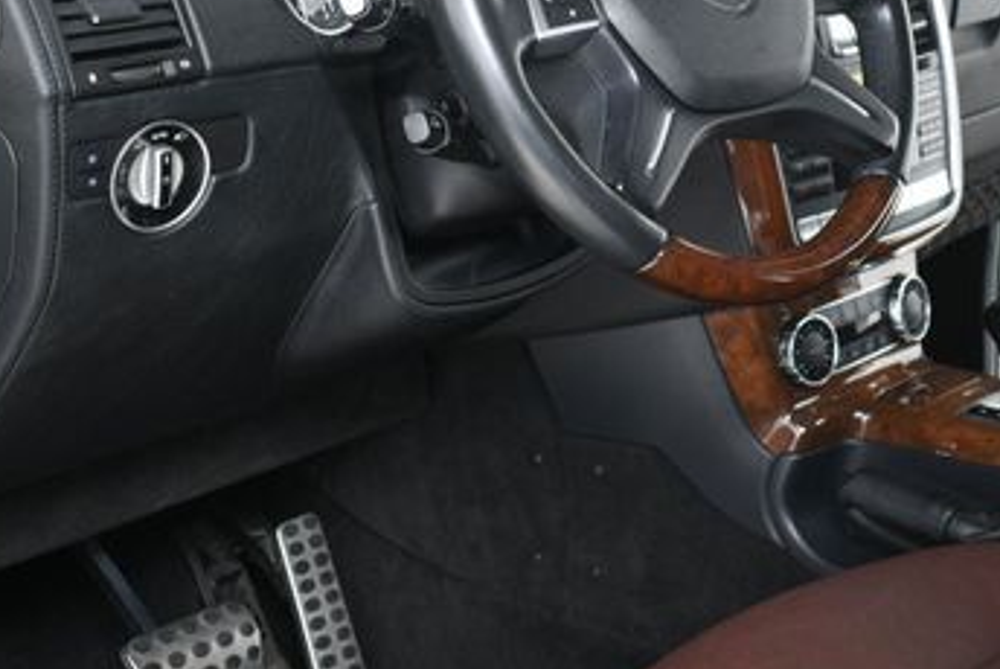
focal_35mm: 67
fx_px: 1863
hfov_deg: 30.0
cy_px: 111
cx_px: 610
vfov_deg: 20.1
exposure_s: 1/160
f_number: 3.5
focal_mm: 18
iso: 100
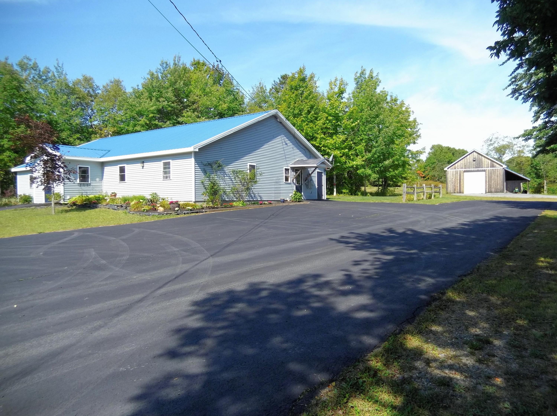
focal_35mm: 25
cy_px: 208
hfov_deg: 69.4
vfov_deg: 54.8
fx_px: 402
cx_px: 278
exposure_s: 1/640
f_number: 3.5
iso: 100
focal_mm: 4.5
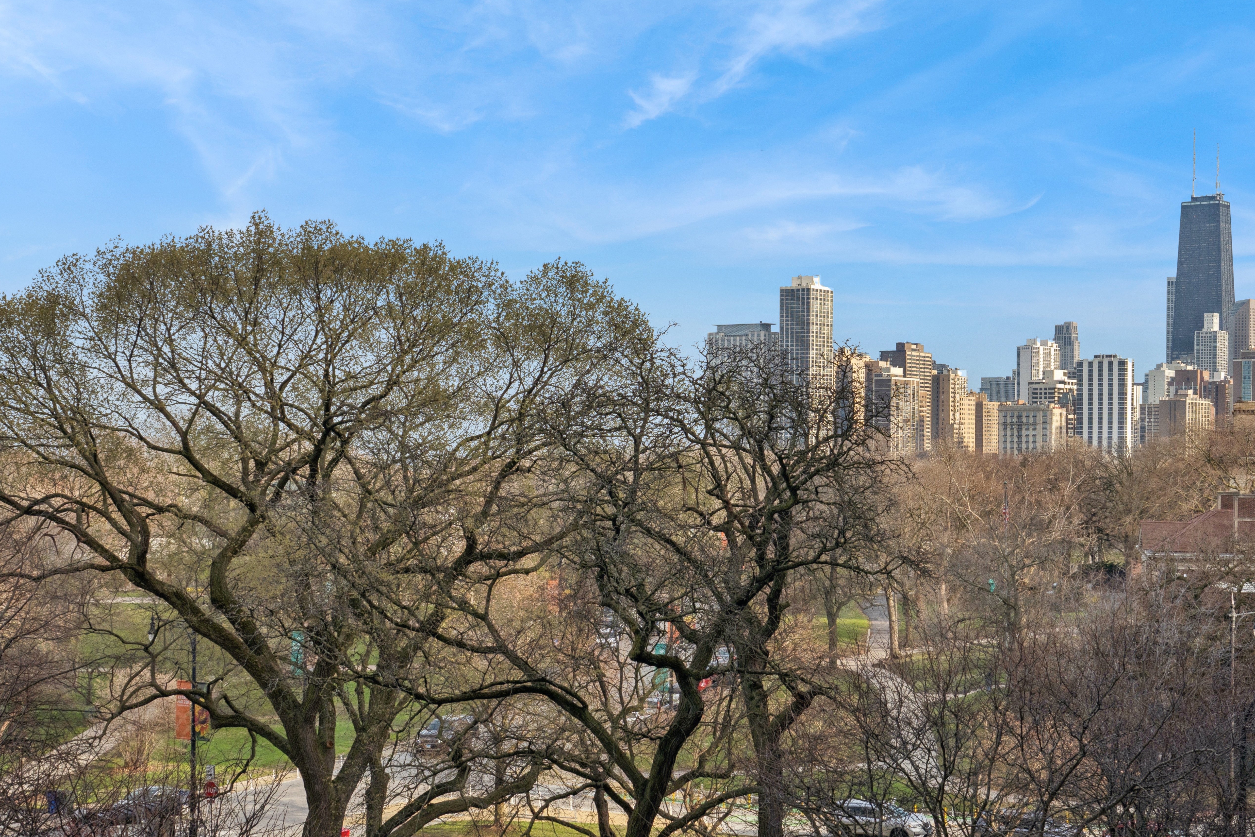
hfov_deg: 33.4
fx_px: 2091
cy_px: 447
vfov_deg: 22.6
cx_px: 675
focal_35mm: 60
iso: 320
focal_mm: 33
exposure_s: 1/640
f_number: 8
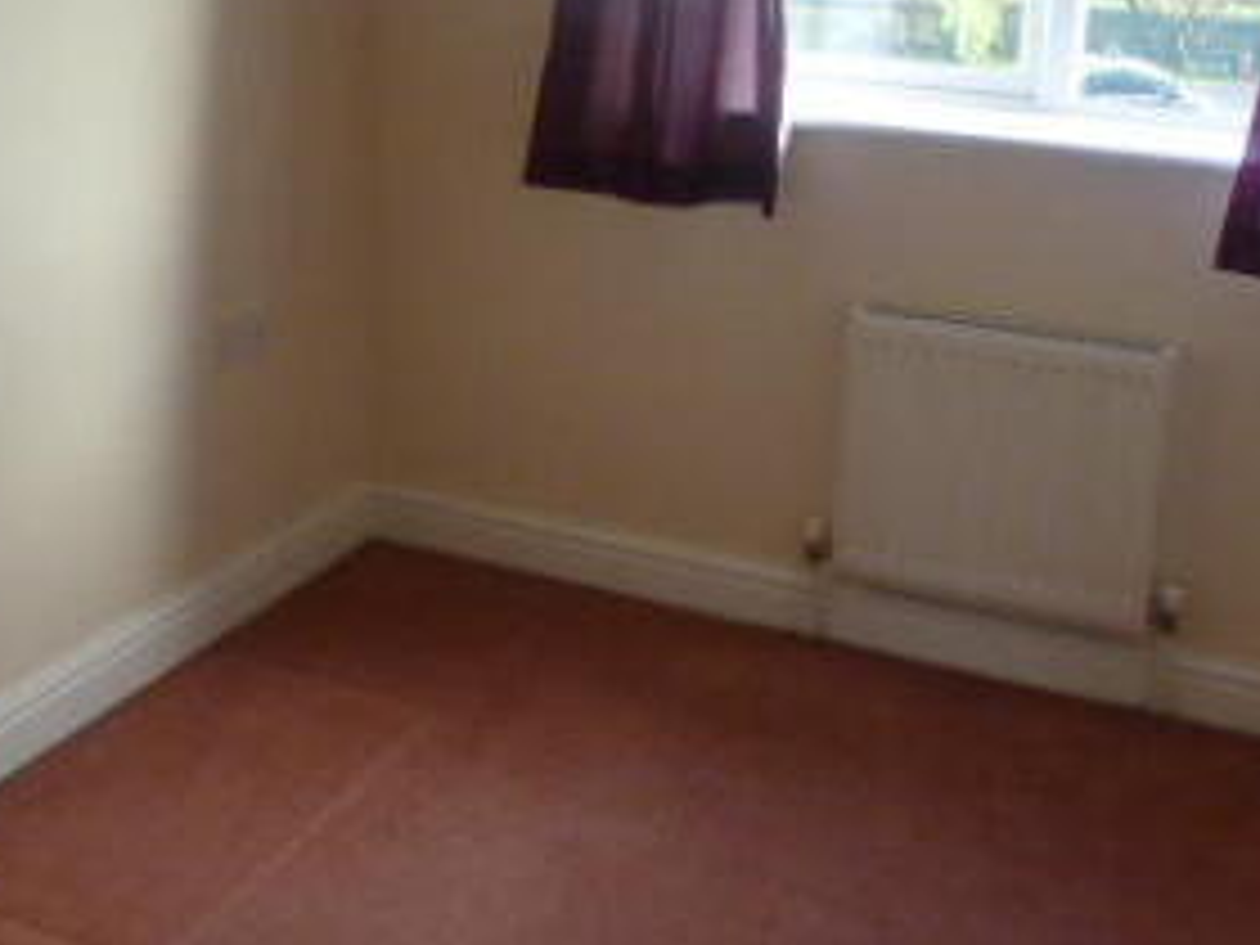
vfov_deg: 27.5
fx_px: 1893
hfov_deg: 36.3
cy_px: 205
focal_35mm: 52
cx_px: 380
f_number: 3.3
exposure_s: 1/125
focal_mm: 4.3
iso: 640
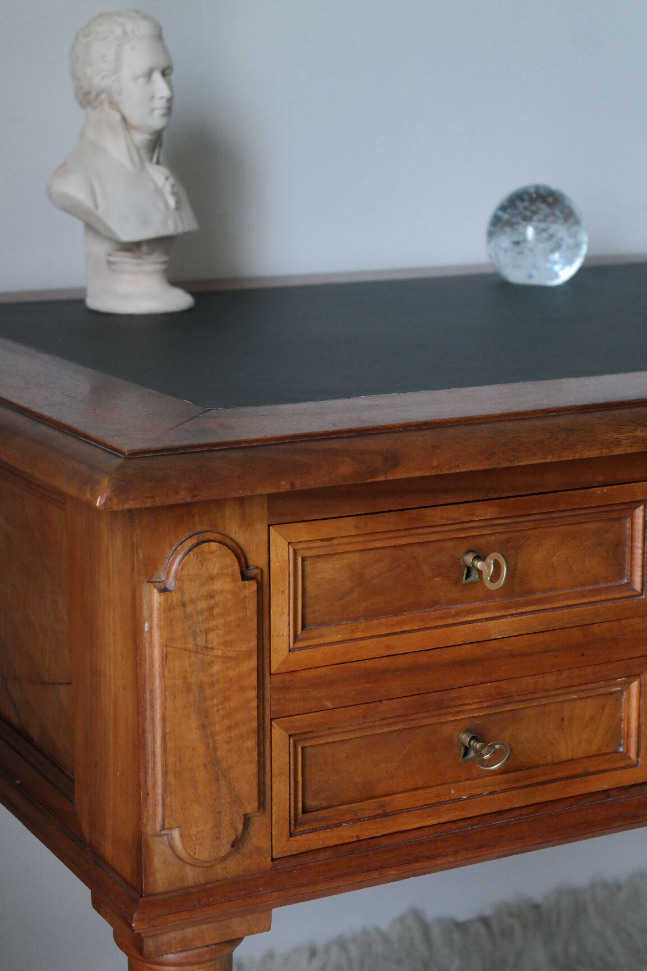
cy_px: 486
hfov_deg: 17.7
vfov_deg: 26.3
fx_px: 2076
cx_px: 324
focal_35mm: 77
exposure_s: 1/30
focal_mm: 50
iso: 1600
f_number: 5.6
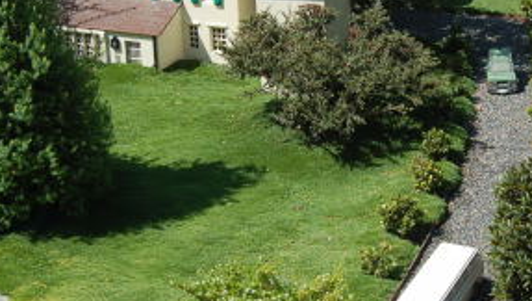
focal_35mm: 91
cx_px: 373
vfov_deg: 13.3
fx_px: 1285
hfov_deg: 23.2
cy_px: 61
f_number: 7.1
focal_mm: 26
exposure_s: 1/200
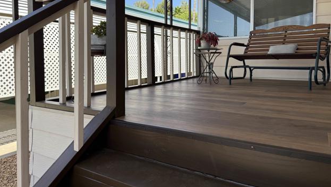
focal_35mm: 27
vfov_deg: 42.5
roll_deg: -0.1
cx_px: 170
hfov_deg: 69.8
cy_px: 68
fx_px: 237
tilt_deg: -2.2
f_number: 1.78
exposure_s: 1/2110
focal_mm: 6.76
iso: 100
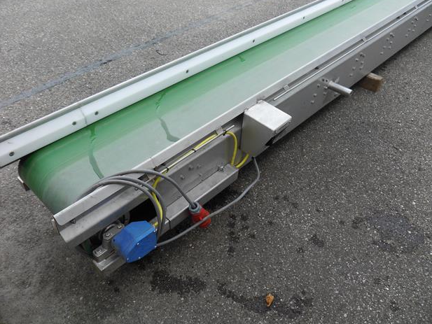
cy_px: 162
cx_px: 210
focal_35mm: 29
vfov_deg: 48.2
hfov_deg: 61.6
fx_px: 362
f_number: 5
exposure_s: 1/200
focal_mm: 14
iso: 160
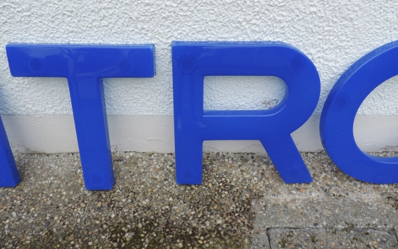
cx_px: 197
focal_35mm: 26
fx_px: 282
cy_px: 104
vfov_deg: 47.4
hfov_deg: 70.4
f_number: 3
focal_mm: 4.3
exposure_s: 1/200
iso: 80
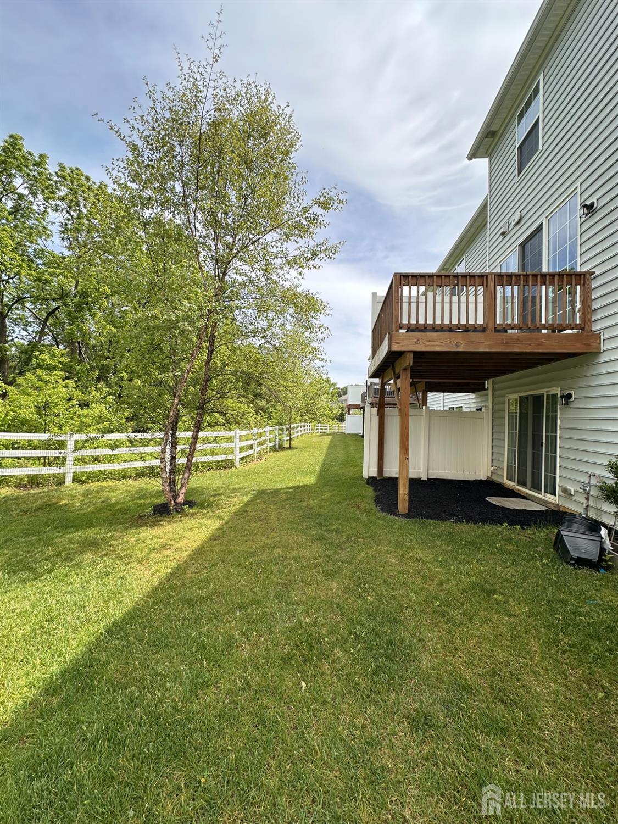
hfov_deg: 85.7
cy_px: 412
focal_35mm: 14
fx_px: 333
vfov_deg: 102.1
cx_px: 309
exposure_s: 1/615
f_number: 2.2
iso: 40
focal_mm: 2.22
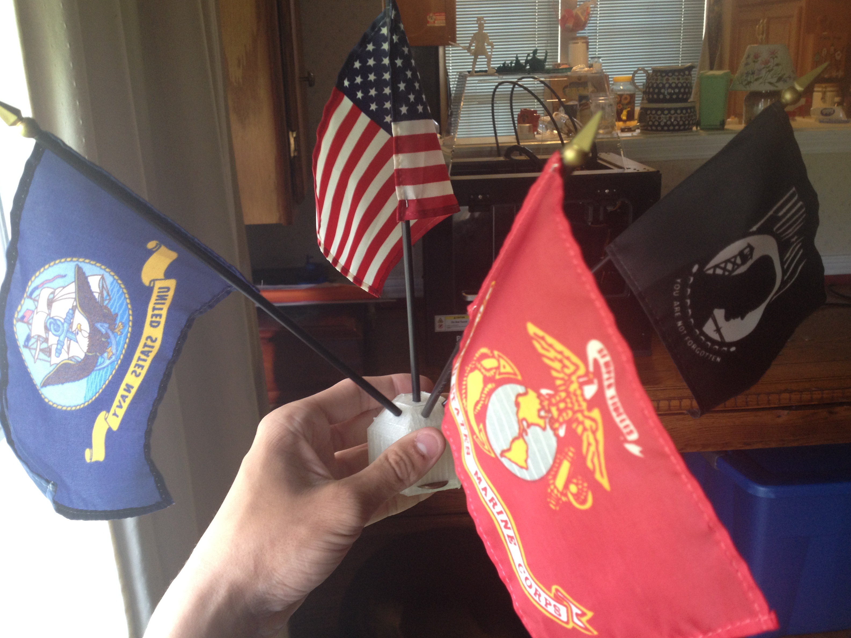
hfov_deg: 51.4
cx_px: 425
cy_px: 313
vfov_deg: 39.7
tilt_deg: -18.4
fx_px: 885
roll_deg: +0.1
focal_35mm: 36
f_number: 2.4
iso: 64
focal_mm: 4.28
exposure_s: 1/20
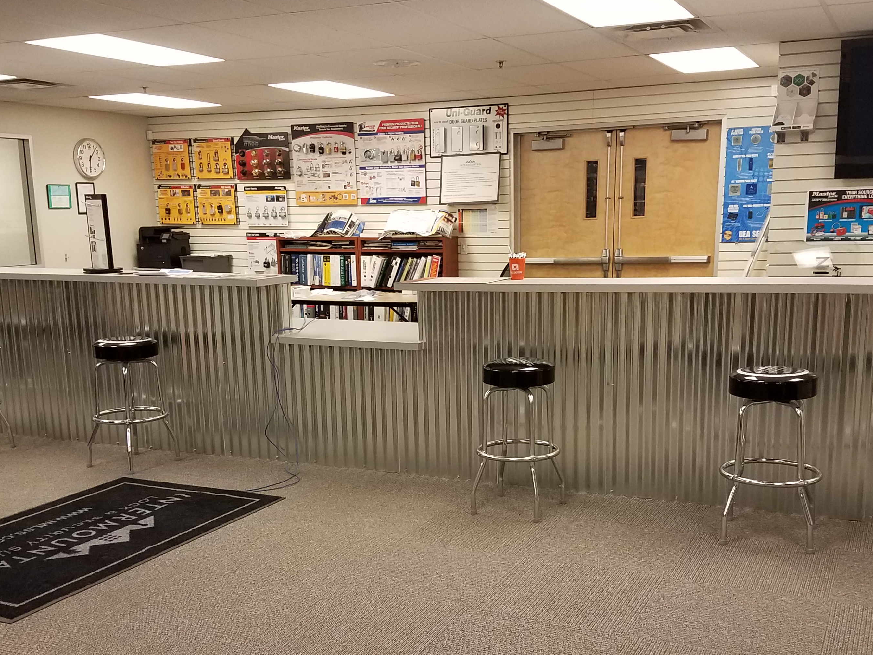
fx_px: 984
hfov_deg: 47.9
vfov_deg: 36.7
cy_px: 385
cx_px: 440
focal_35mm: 39
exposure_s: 1/60
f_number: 1.7
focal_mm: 4.2
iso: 125
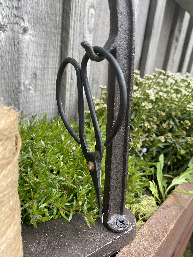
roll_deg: -6.9
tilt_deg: -19.7
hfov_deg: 53.1
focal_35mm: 26
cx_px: 96
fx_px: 193
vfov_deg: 67.3
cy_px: 128
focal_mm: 4.25
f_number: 1.8
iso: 32
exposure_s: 1/260
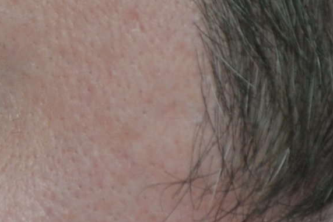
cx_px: -114
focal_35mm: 333
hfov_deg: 6.1
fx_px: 3081
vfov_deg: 4.1
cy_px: 158
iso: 400
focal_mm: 55
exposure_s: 1/20
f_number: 5.6
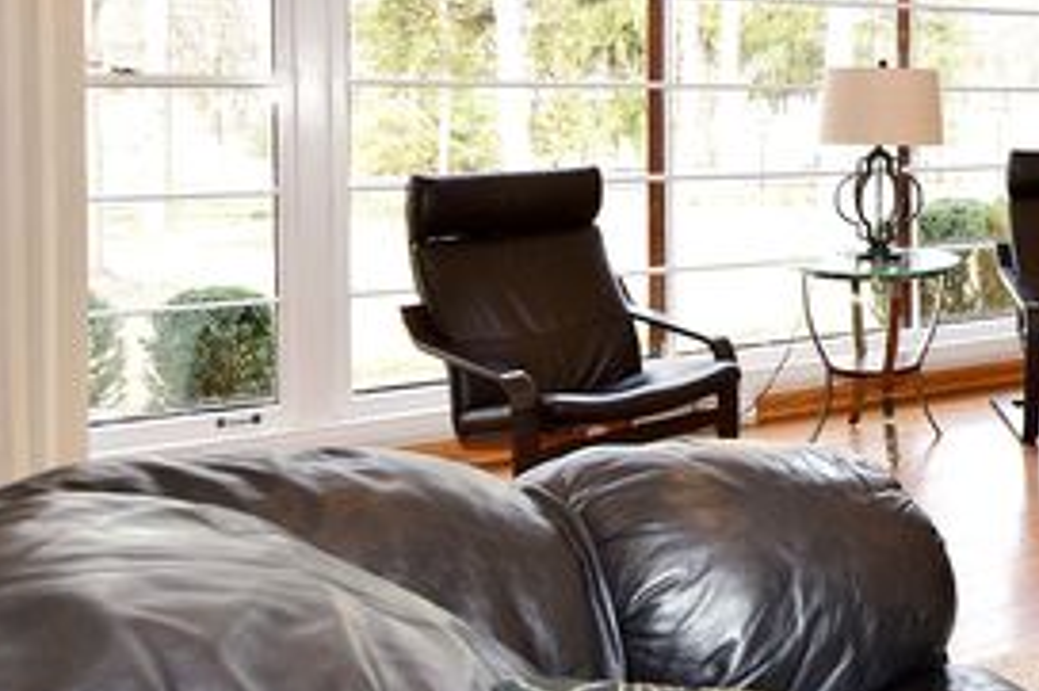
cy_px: 136
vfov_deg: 32.0
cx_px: 1112
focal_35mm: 41
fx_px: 1171
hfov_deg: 40.0
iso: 640
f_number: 6.3
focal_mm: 11.5
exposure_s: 1/125
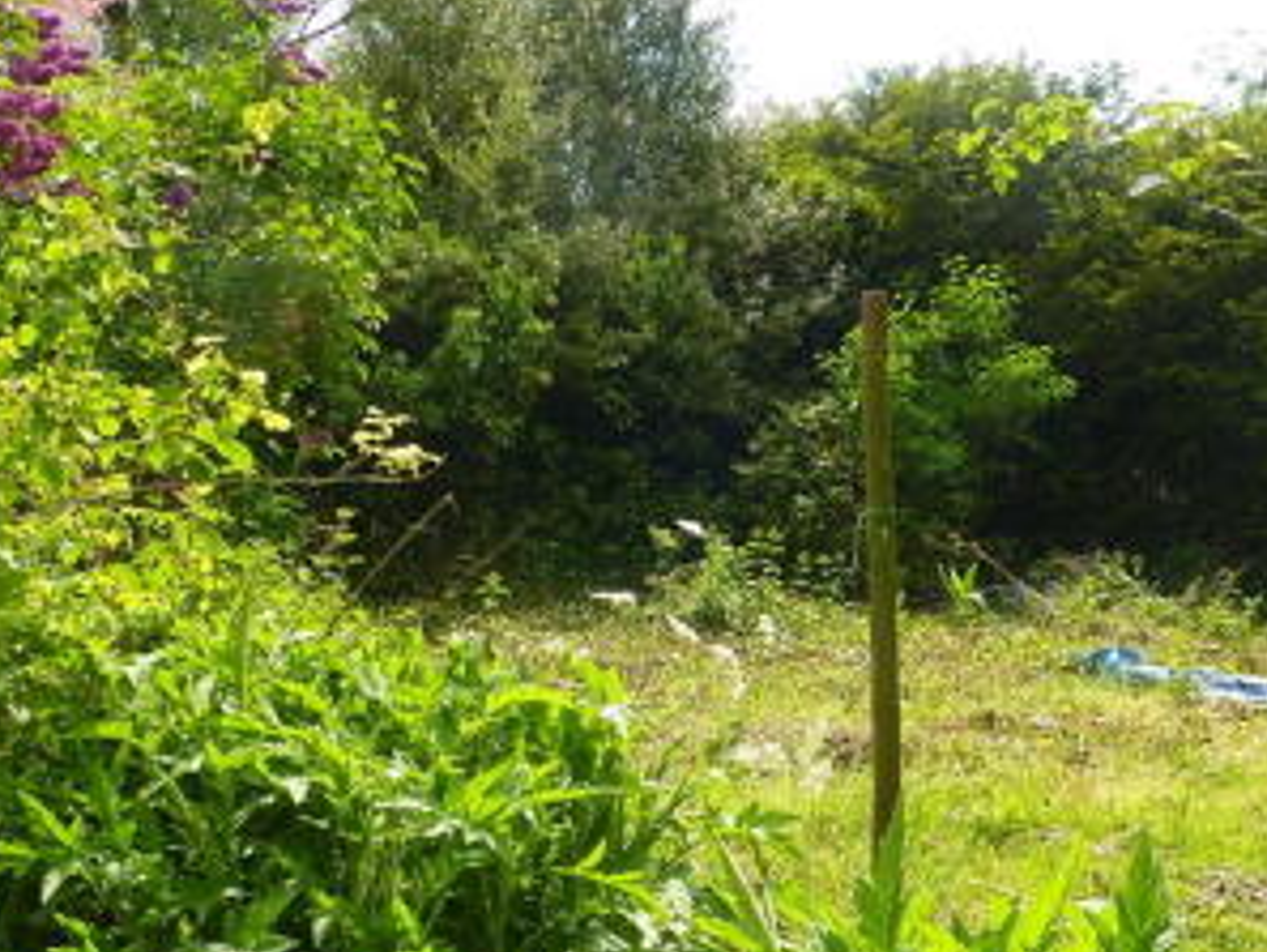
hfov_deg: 38.9
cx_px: 642
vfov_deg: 29.3
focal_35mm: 49
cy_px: 685
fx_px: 1794
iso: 80
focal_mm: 4.1
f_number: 4
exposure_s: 1/250
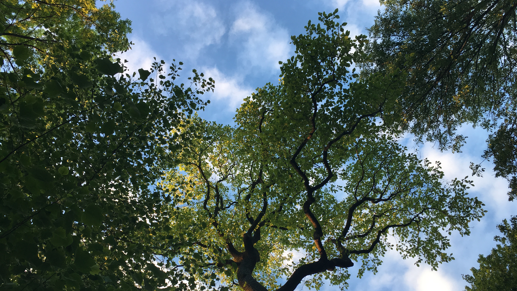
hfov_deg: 61.0
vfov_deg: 36.4
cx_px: 260
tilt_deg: +76.9
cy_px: 189
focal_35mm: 32
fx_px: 439
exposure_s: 1/120
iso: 25
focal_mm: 4.15
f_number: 2.2
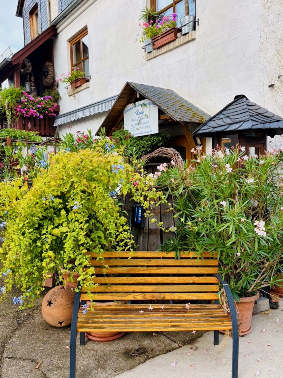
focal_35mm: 26
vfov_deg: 67.3
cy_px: 189
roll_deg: -1.0
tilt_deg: -3.7
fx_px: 283
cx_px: 142
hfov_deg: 53.1
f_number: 1.6
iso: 40
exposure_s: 1/307
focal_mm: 5.96
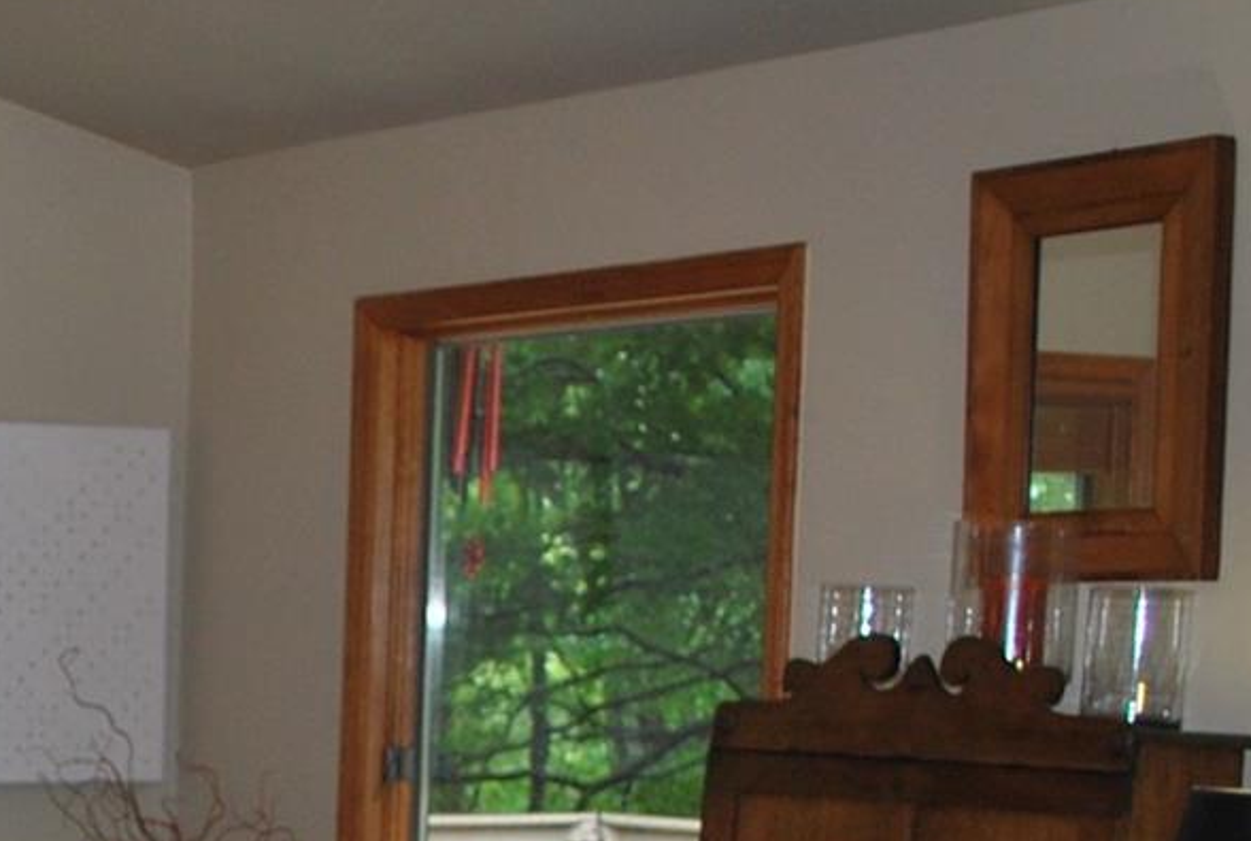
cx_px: -230
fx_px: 3274
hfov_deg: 20.3
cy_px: 1099
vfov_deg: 14.0
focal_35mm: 94
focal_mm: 18
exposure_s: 1/60
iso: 200
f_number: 3.5
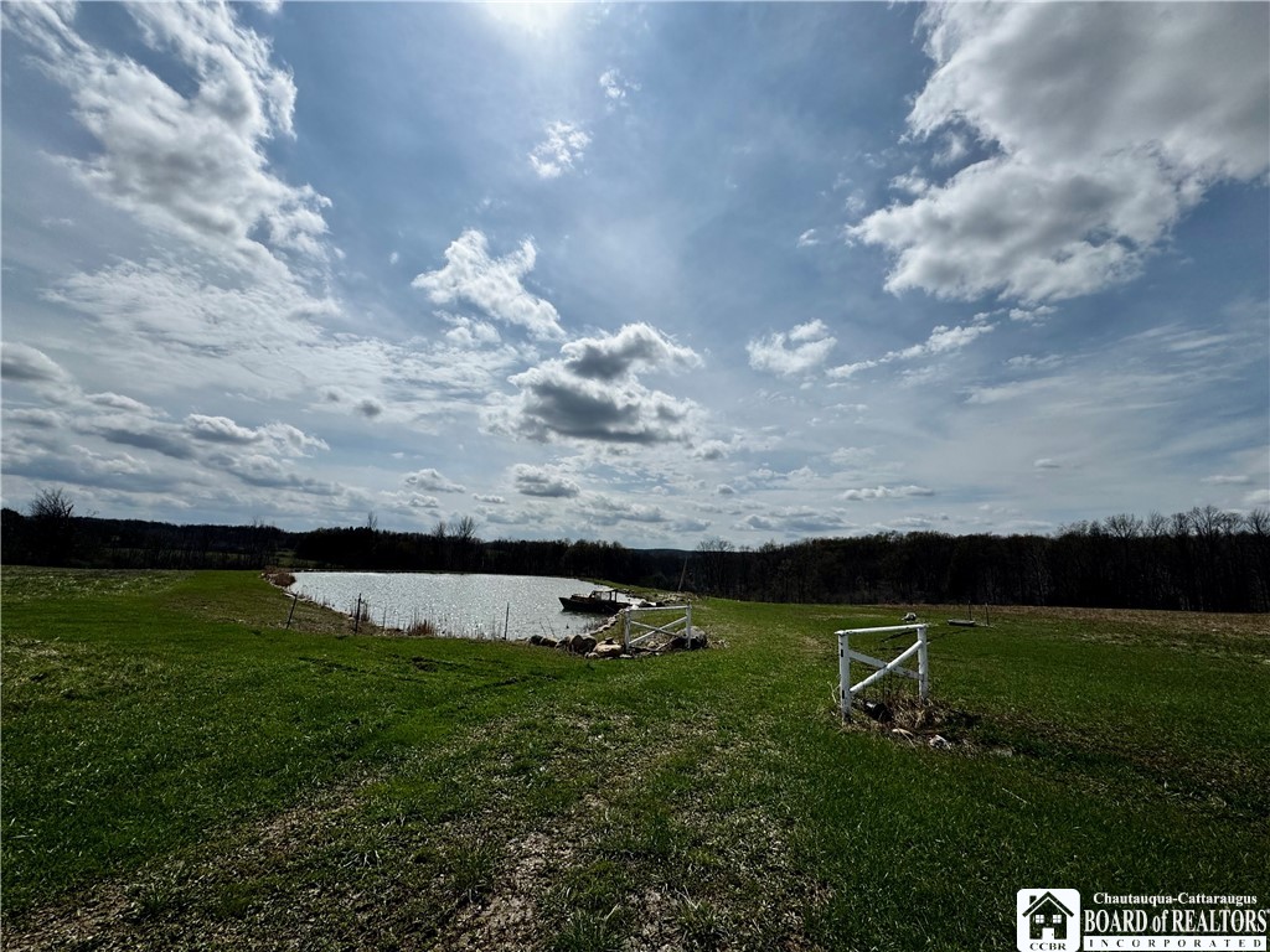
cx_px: 635
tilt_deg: +8.7
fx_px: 514
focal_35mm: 14
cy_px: 476
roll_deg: -2.7
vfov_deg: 85.7
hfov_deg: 102.1
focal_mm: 2.22
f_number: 2.2
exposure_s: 1/7299
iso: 32
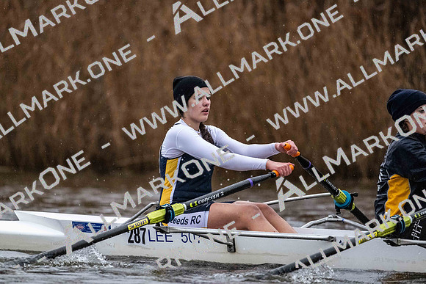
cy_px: 142
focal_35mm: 400
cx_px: 213
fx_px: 4734
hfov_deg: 5.2
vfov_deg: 3.4
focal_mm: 400
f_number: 4.5
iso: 9000
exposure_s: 1/1600
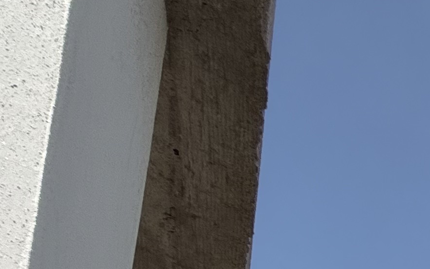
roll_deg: -2.2
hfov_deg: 18.9
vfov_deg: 12.5
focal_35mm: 68
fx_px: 797
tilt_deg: +6.9
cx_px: 859
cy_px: 727
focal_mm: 2.22
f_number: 2.2
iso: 50
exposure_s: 1/4425
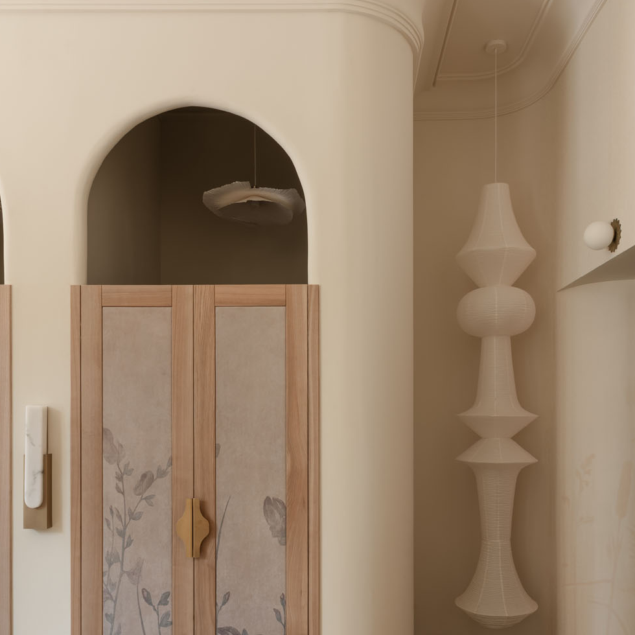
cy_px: 397
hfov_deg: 52.5
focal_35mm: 31
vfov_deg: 52.0
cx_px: 317
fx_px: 643
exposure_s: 1/15
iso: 200
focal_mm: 24
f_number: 13
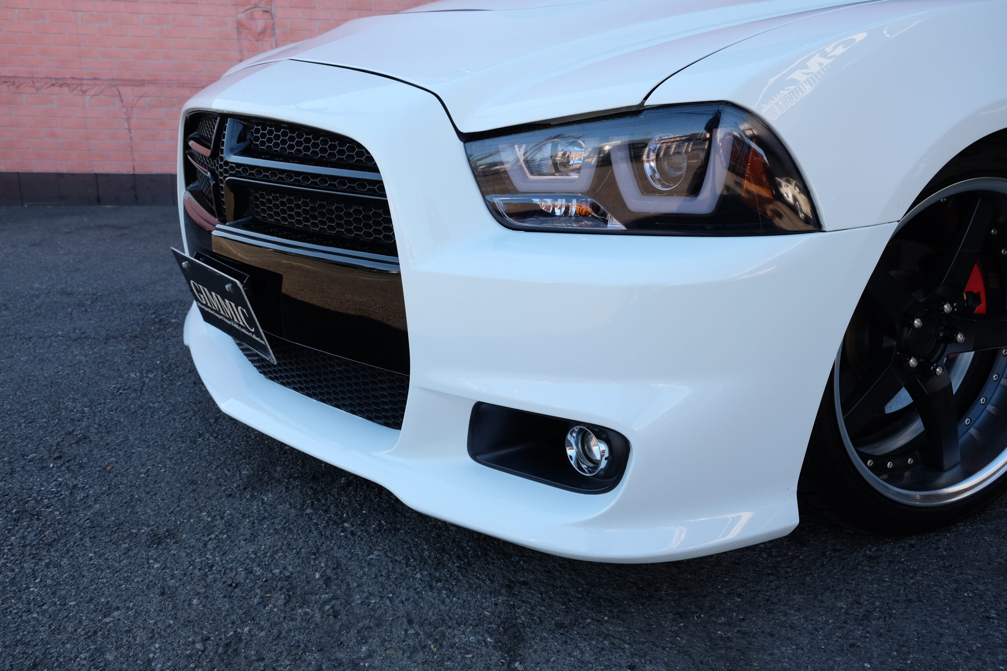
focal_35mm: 28
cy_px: 336
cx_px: 504
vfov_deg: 46.4
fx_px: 783
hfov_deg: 65.5
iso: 400
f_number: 5.6
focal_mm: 18.8
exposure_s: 1/180
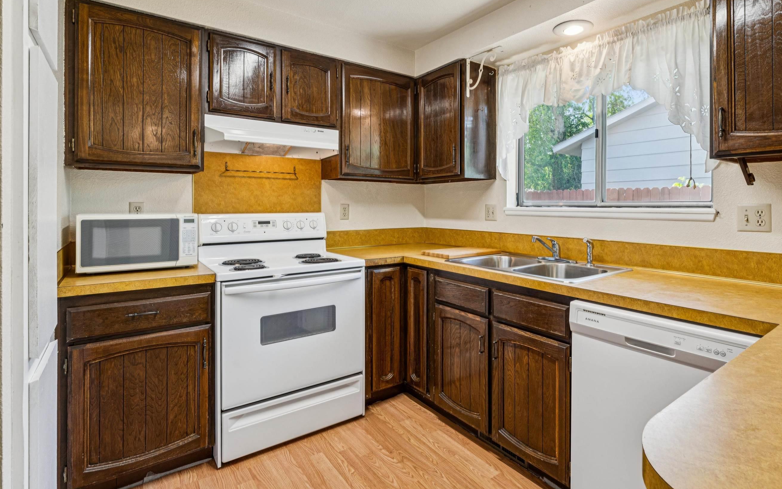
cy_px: 207
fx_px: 402
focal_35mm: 19
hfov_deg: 88.1
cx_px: 436
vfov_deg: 62.3
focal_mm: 15.7
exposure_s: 1/13
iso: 400
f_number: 13
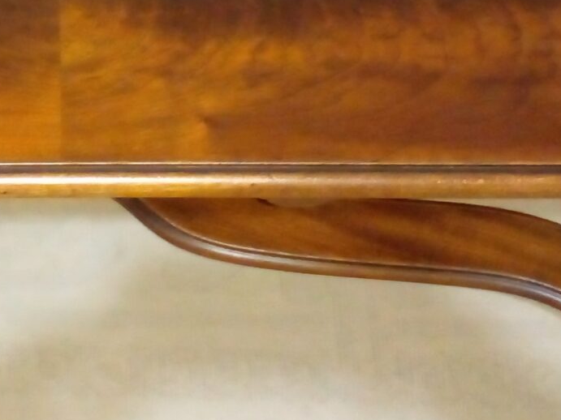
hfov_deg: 19.2
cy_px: -56
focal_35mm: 100
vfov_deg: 14.4
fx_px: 1620
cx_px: 40
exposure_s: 1/25
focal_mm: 3.6
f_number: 1.9
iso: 500
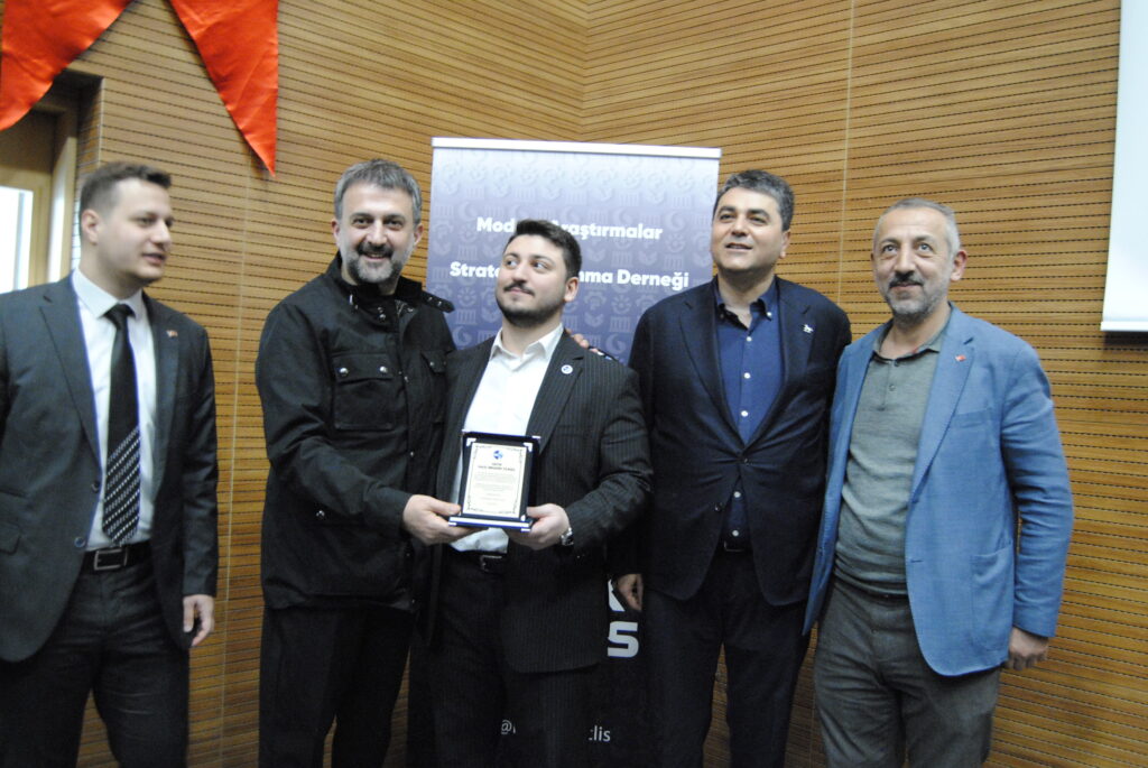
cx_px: 574
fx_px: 958
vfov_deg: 43.7
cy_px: 384
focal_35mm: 30
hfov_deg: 61.9
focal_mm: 20
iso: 1600
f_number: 3.5
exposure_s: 1/13
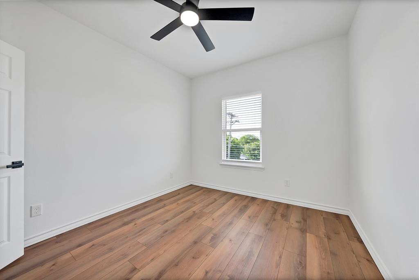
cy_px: 140
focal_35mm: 12
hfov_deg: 112.6
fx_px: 140
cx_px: 210
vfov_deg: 90.1
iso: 640
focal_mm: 12
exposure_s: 1/8
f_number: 9
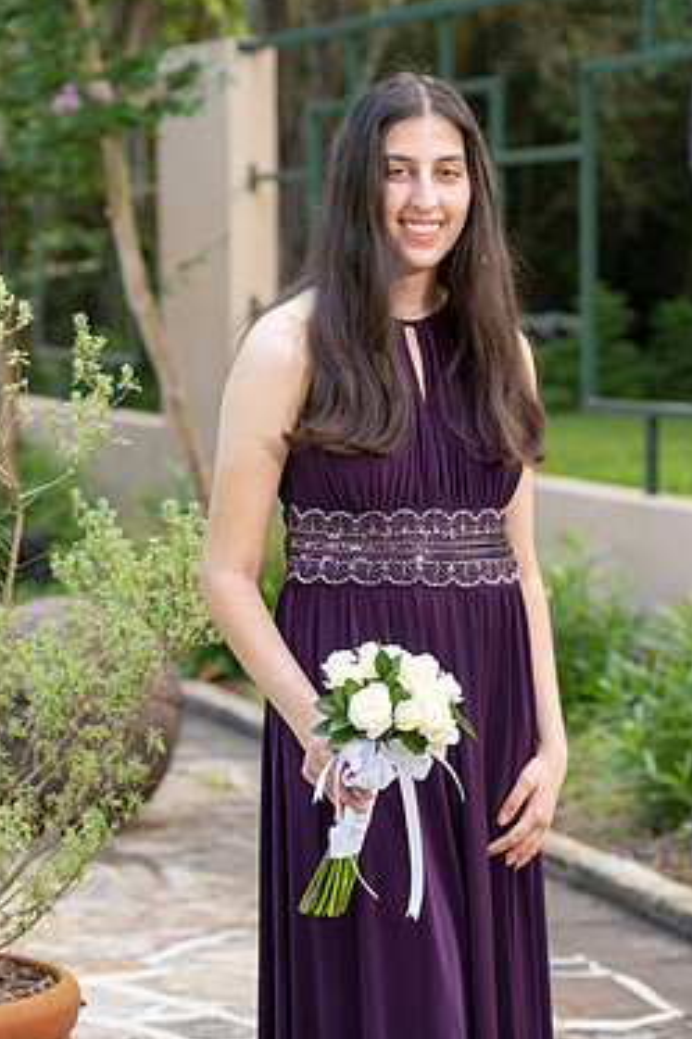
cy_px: 475
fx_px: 3405
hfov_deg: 11.6
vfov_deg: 17.4
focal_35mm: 118
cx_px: 406
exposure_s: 1/200
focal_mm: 98
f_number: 5
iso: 500
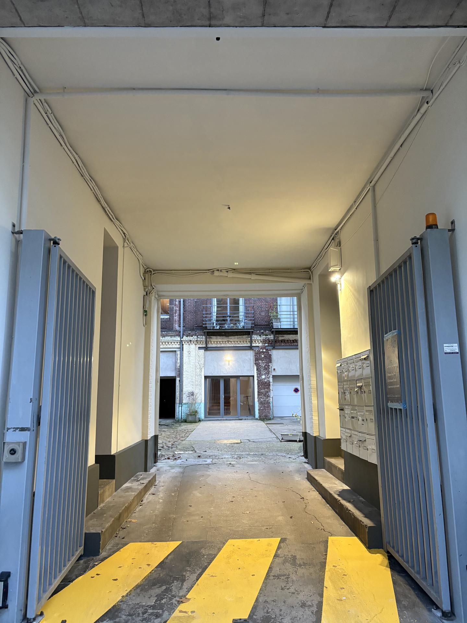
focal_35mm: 26
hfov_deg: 53.1
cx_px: 234
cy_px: 312
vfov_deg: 67.3
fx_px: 468
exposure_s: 1/50
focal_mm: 5.96
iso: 320
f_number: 1.6
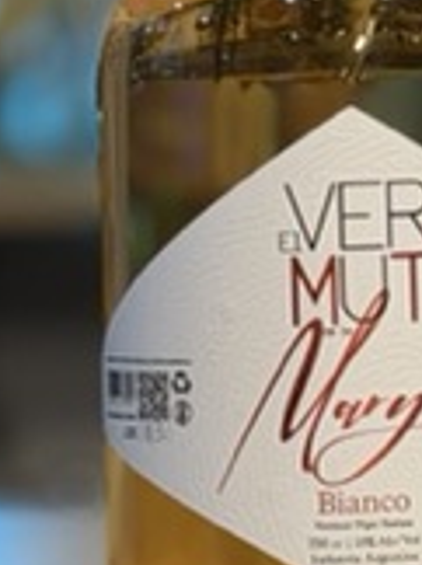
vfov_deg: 10.4
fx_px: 3097
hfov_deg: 7.8
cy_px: 279
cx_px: 335
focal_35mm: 190
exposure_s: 1/50
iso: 100
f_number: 1.78
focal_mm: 6.76
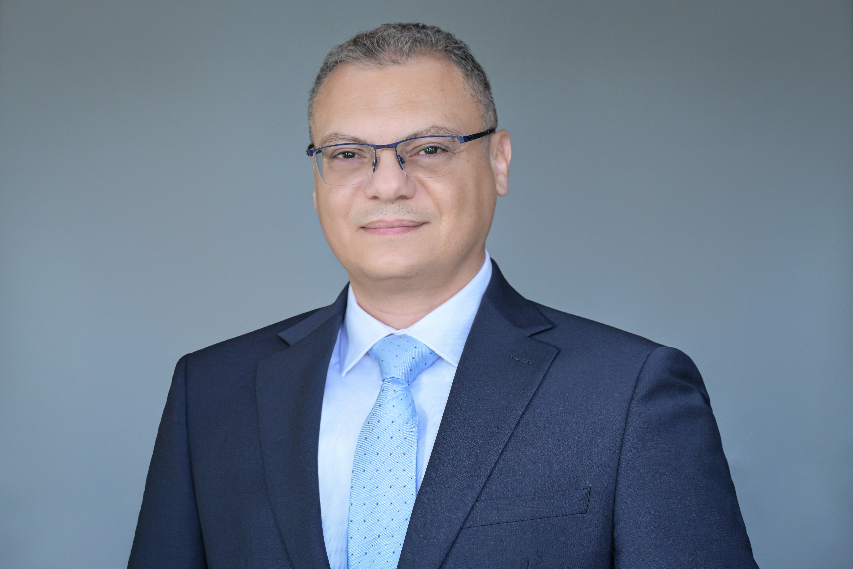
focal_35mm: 105
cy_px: 284
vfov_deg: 13.0
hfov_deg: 19.5
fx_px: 2488
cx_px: 426
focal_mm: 105
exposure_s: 1/160
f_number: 4.5
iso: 800
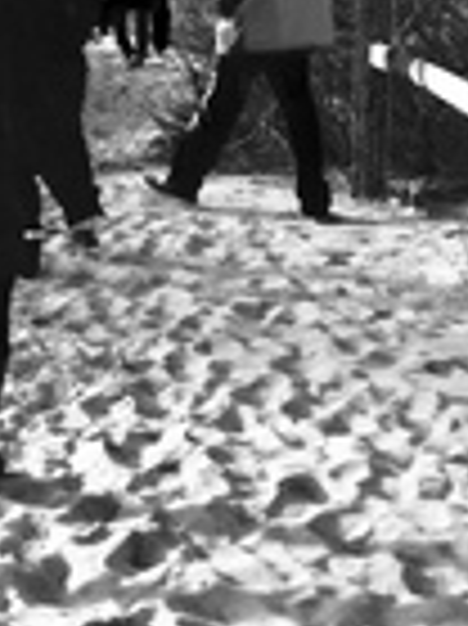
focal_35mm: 131
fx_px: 2365
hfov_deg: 11.2
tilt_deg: +1.0
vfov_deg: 14.7
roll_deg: -1.1
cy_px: -59
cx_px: 68
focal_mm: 4.28
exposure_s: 1/1284
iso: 50
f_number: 2.4
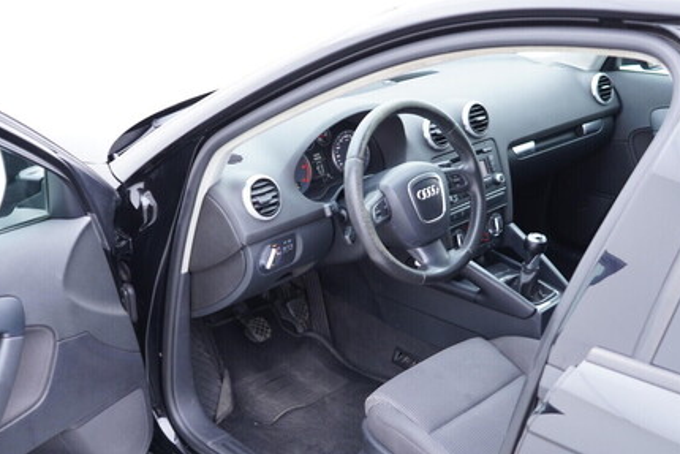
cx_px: 348
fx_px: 869
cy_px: 289
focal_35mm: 46
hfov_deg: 42.7
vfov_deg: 29.1
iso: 400
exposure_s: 1/40
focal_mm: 24
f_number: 2.8
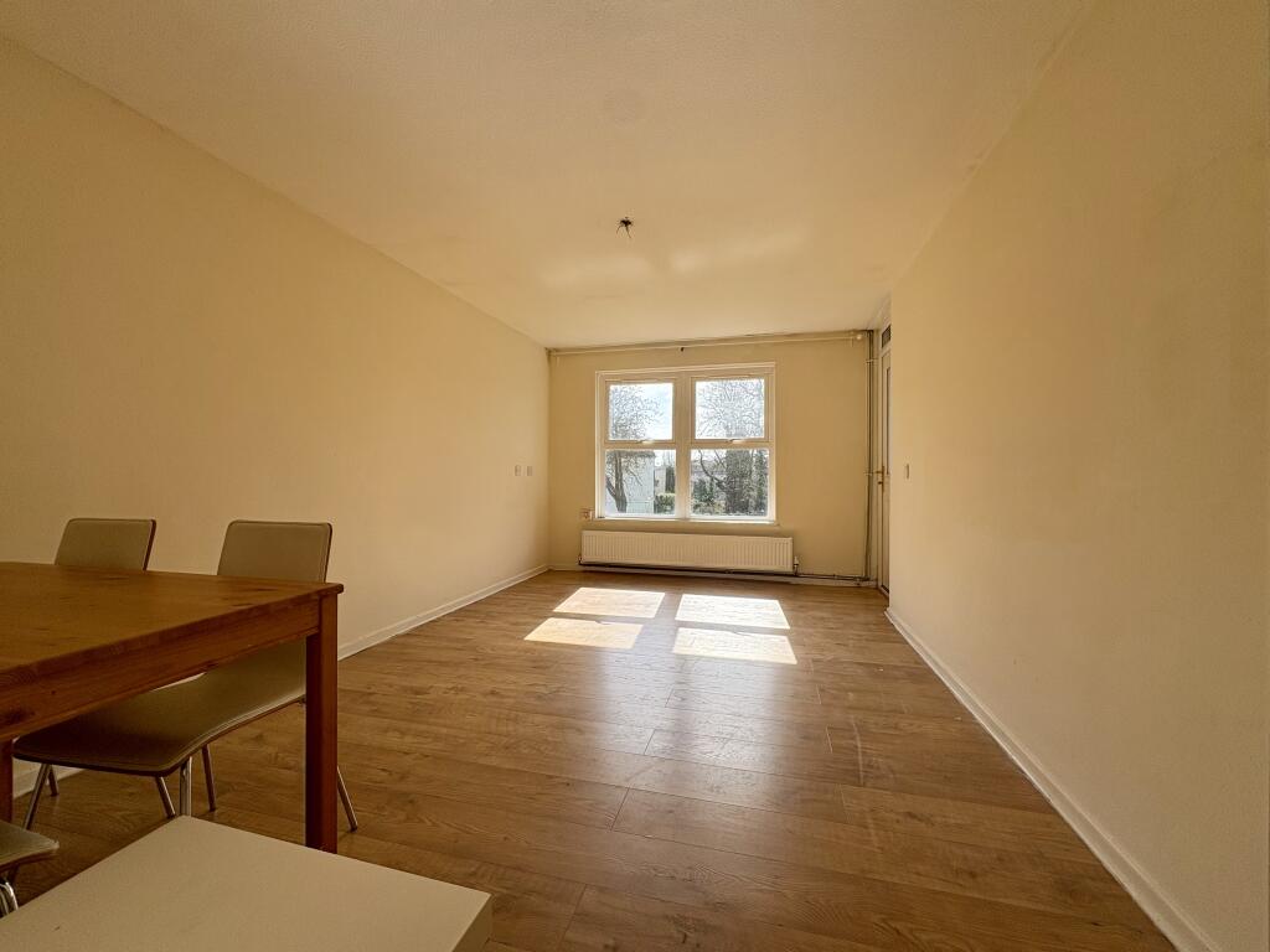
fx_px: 514
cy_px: 476
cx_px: 635
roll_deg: +0.5
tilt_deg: -0.8
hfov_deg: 102.1
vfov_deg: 85.7
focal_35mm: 14
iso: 64
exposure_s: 1/787
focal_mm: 2.22
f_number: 2.2
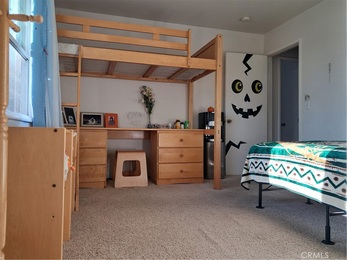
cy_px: 130
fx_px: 271
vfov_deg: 51.4
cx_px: 174
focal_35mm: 27
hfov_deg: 65.3
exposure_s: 1/100
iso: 50
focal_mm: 4
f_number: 1.8
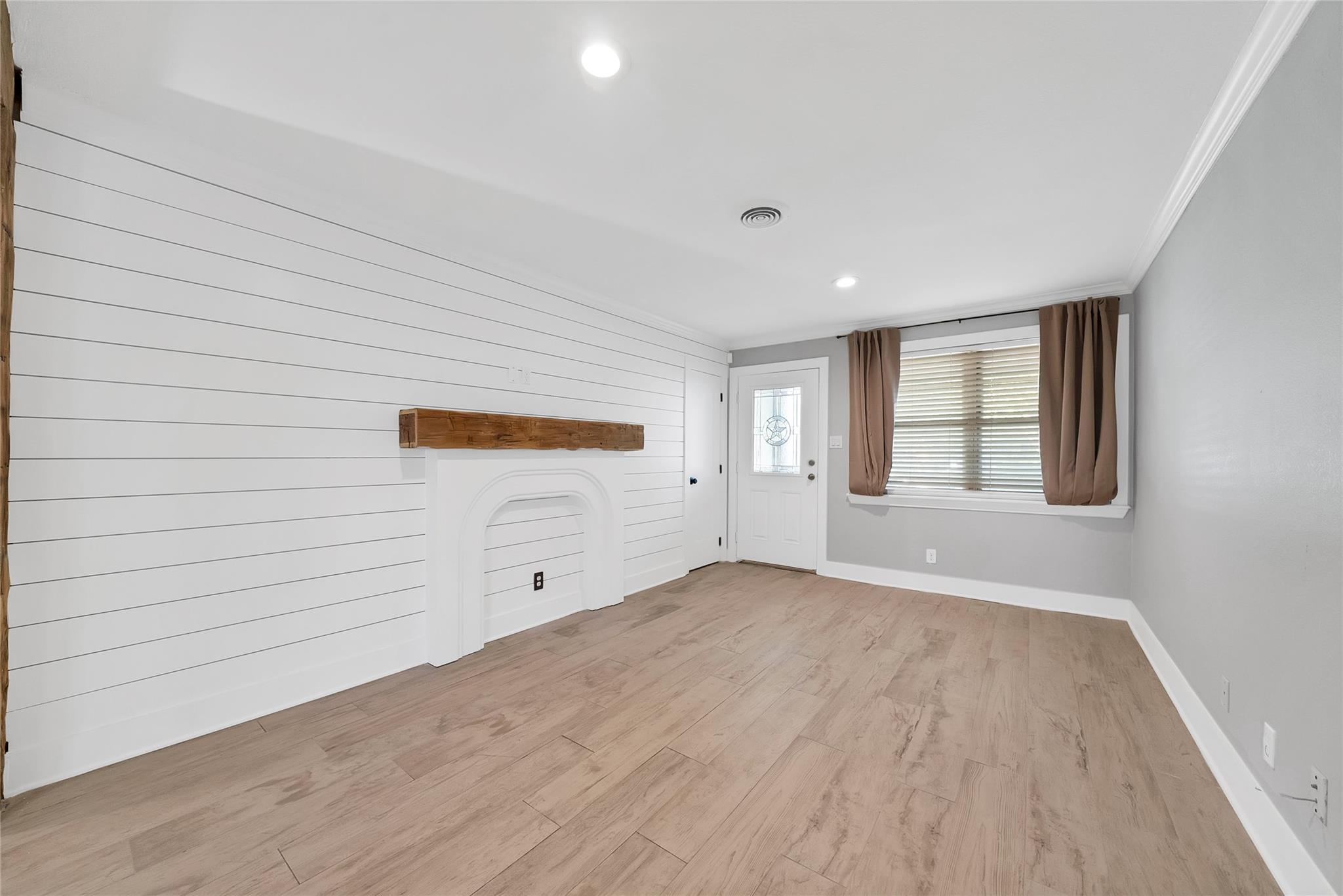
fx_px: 448
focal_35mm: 12
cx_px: 672
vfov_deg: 90.1
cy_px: 448
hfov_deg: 112.6
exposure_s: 1/8
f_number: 9
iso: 640
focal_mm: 12
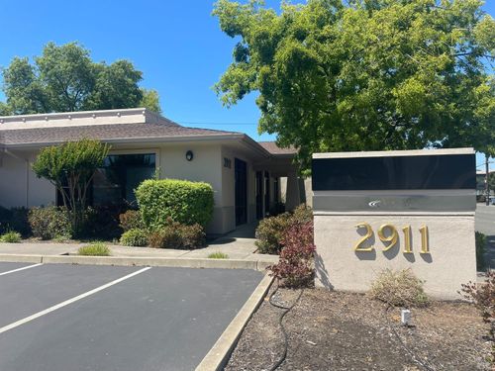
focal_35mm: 26
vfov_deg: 53.1
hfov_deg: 67.3
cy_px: 186
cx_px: 248
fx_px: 372
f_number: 1.6
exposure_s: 1/2257
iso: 32
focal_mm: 4.2
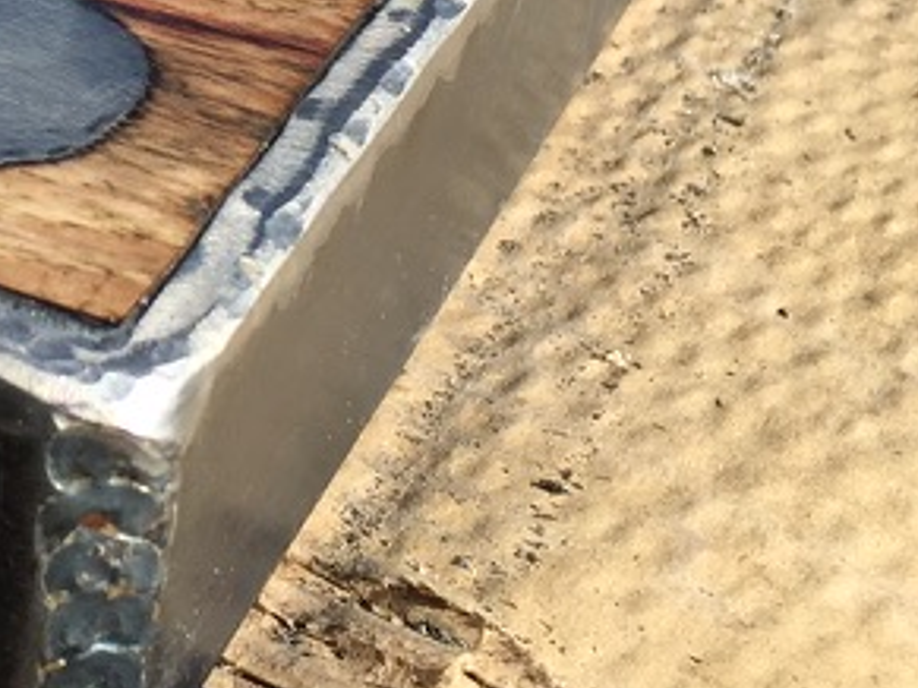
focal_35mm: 102
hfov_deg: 18.0
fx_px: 2704
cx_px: -287
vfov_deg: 14.0
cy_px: -161
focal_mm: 4.15
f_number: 2.2
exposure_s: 1/1236
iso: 32
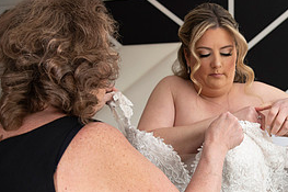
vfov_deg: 25.3
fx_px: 424
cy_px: 129
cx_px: 214
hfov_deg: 36.7
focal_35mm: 53
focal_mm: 24
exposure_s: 1/1600
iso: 1600
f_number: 2.8
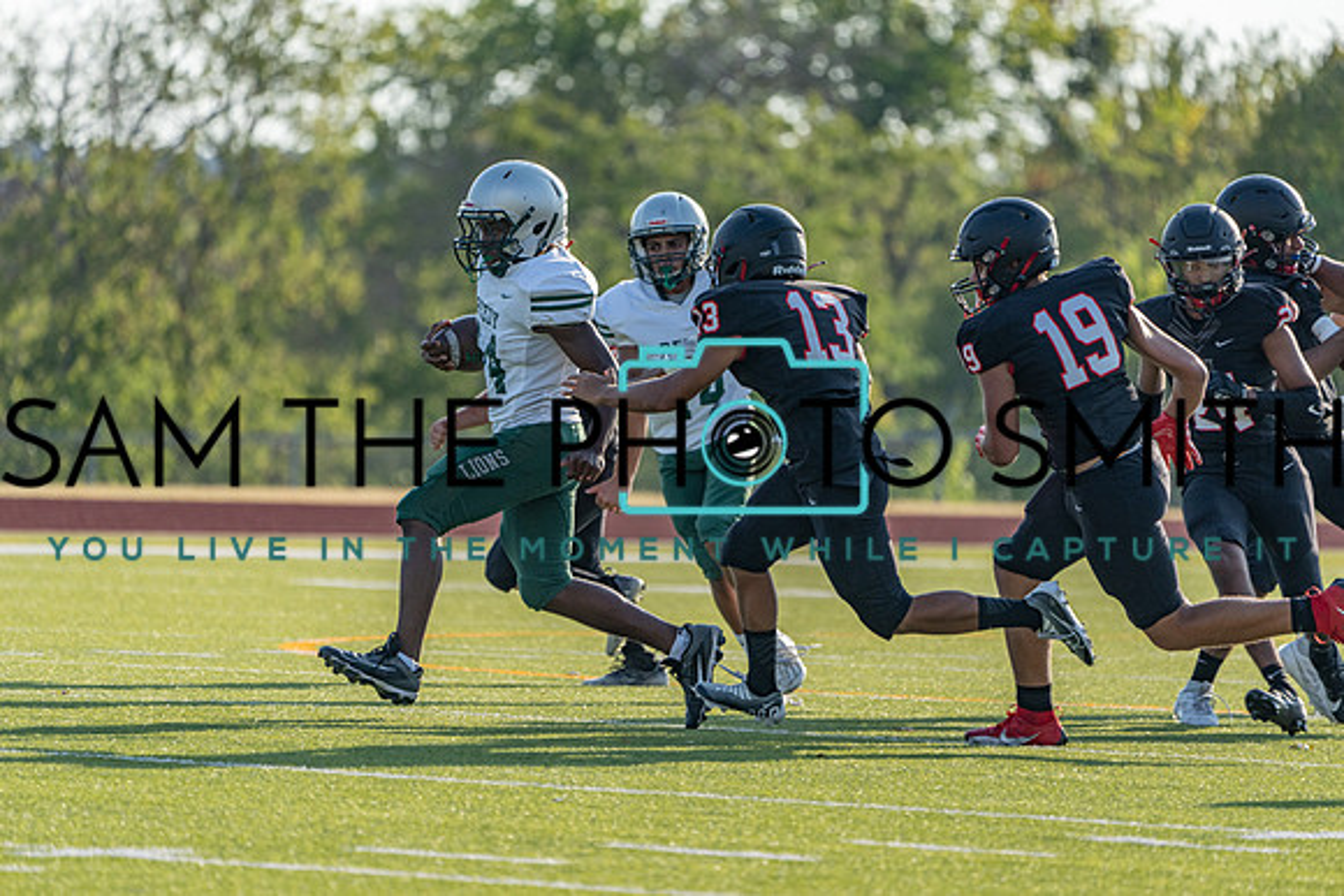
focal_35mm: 400
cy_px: 448
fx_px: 14936
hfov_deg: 5.2
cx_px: 672
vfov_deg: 3.4
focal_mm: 400
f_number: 5.6
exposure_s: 1/1250
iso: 400
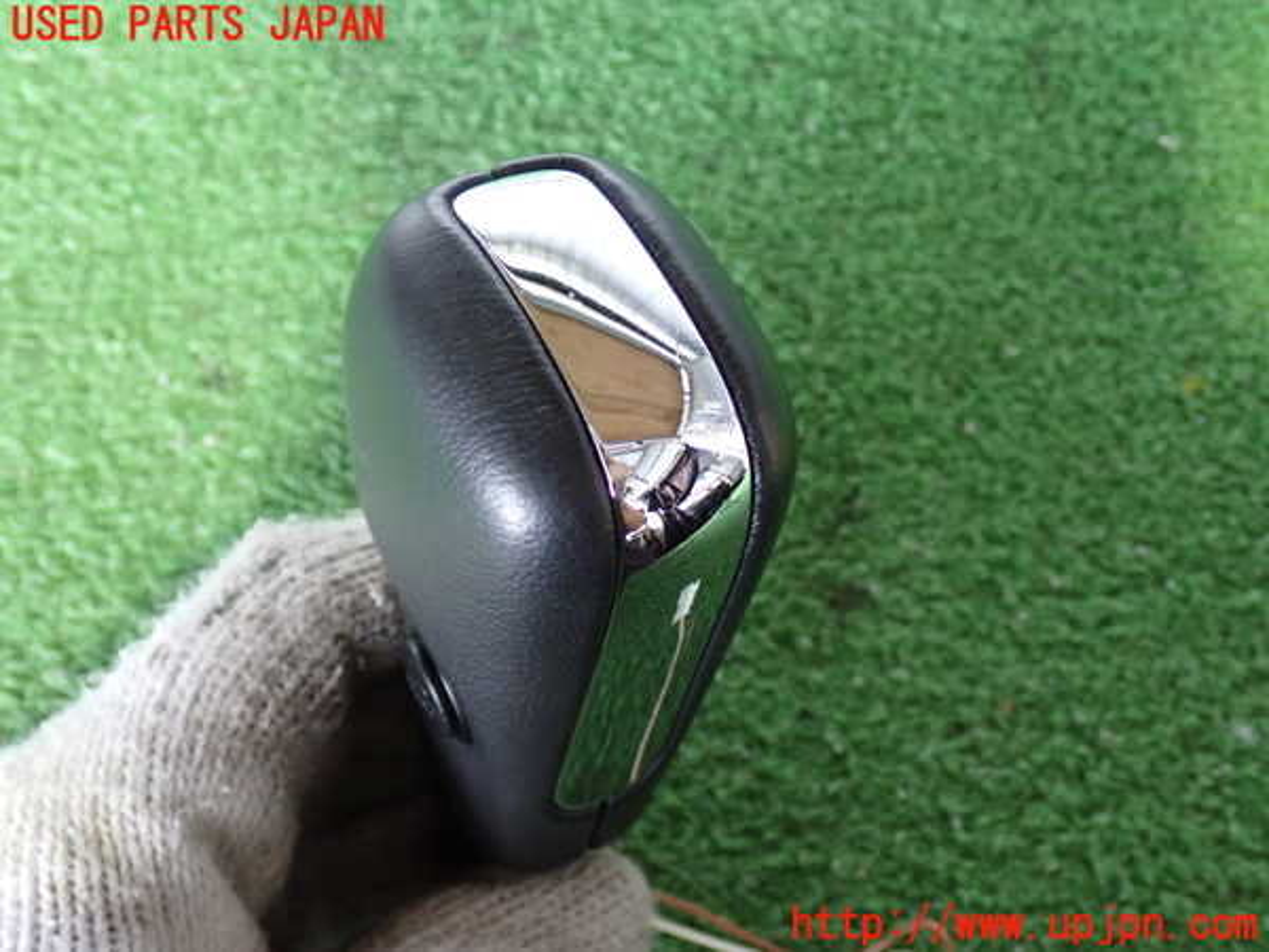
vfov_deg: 32.9
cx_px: 634
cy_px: 476
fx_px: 1613
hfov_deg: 42.9
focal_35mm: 44
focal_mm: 7.84
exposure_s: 1/15
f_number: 2.9
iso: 800
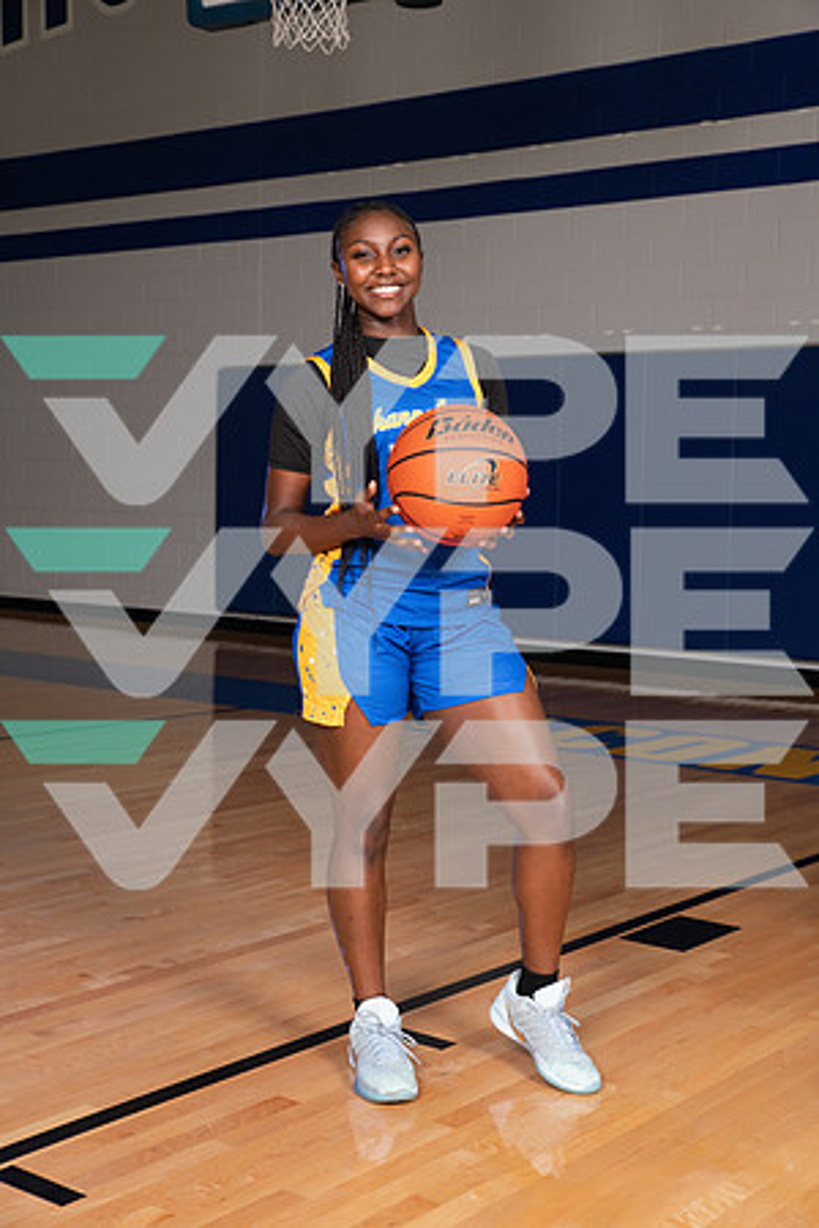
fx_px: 1774
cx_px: 410
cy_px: 614
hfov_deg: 26.0
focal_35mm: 52
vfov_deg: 38.2
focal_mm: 52
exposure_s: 1/320
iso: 500
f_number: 7.1
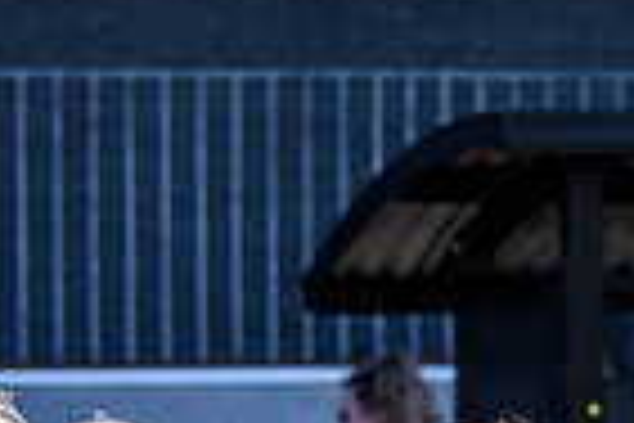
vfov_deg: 2.7
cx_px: 371
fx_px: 9104
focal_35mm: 517
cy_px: 690
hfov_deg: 4.0
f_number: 5.6
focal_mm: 70
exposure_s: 1/1600
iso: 720
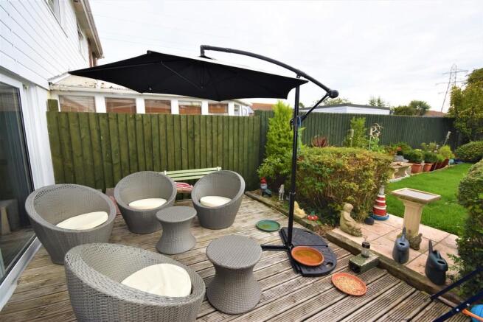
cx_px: 242
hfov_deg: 100.4
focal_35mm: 15
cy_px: 161
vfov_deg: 77.4
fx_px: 201
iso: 100
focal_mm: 10
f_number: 6.3
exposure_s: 1/200
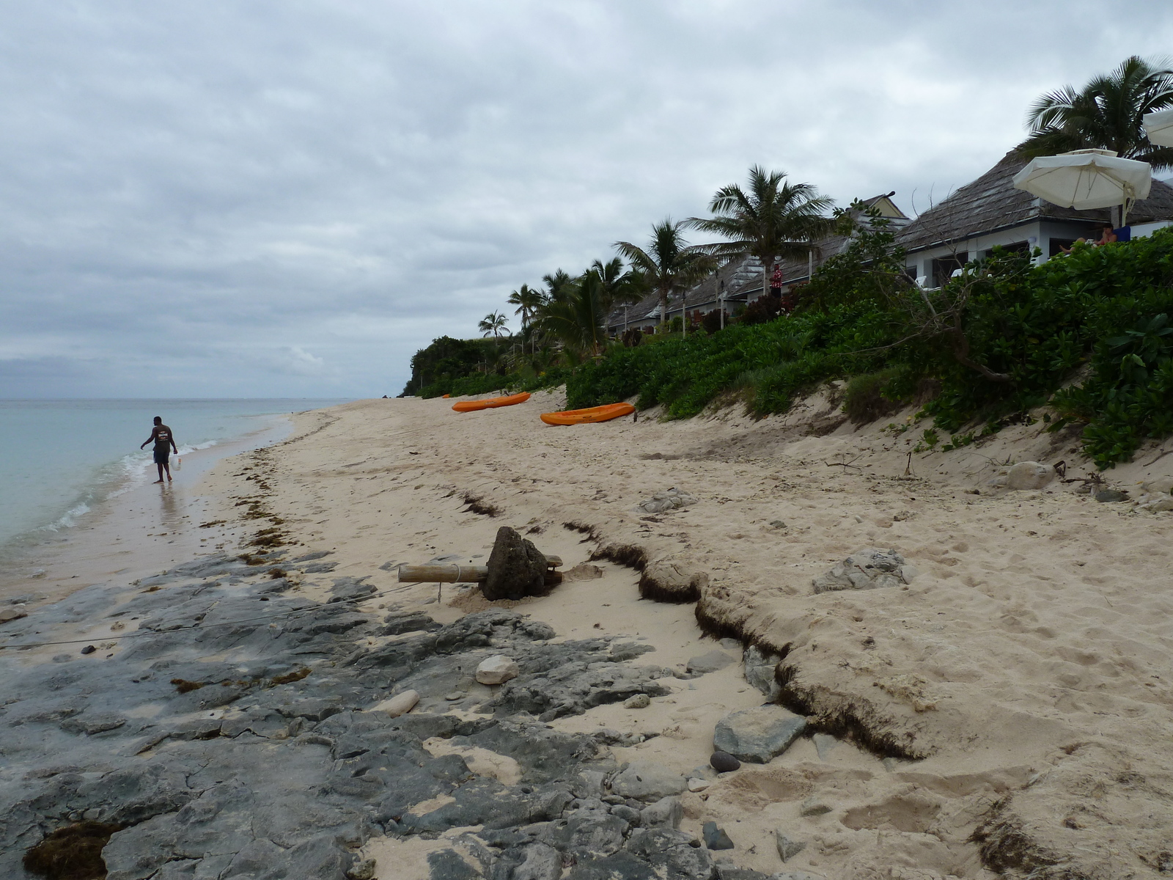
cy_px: 440
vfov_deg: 54.9
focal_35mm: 25
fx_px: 847
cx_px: 586
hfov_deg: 69.4
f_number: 5.6
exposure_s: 1/500
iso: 80
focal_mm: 4.1
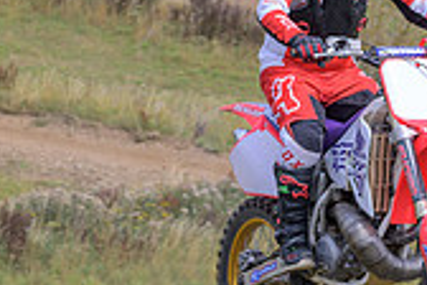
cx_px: 336
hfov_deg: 10.7
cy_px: 96
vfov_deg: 7.2
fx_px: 2277
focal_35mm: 192
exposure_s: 1/320
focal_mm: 48
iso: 50
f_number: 4
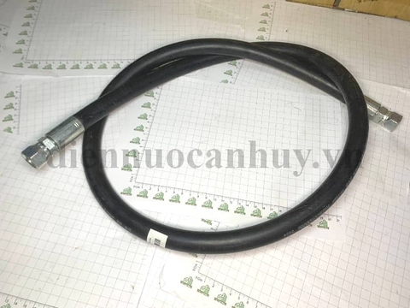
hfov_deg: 67.3
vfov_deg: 53.1
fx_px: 308
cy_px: 154
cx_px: 205
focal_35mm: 26
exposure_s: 1/100
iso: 32
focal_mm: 4.25
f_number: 1.8
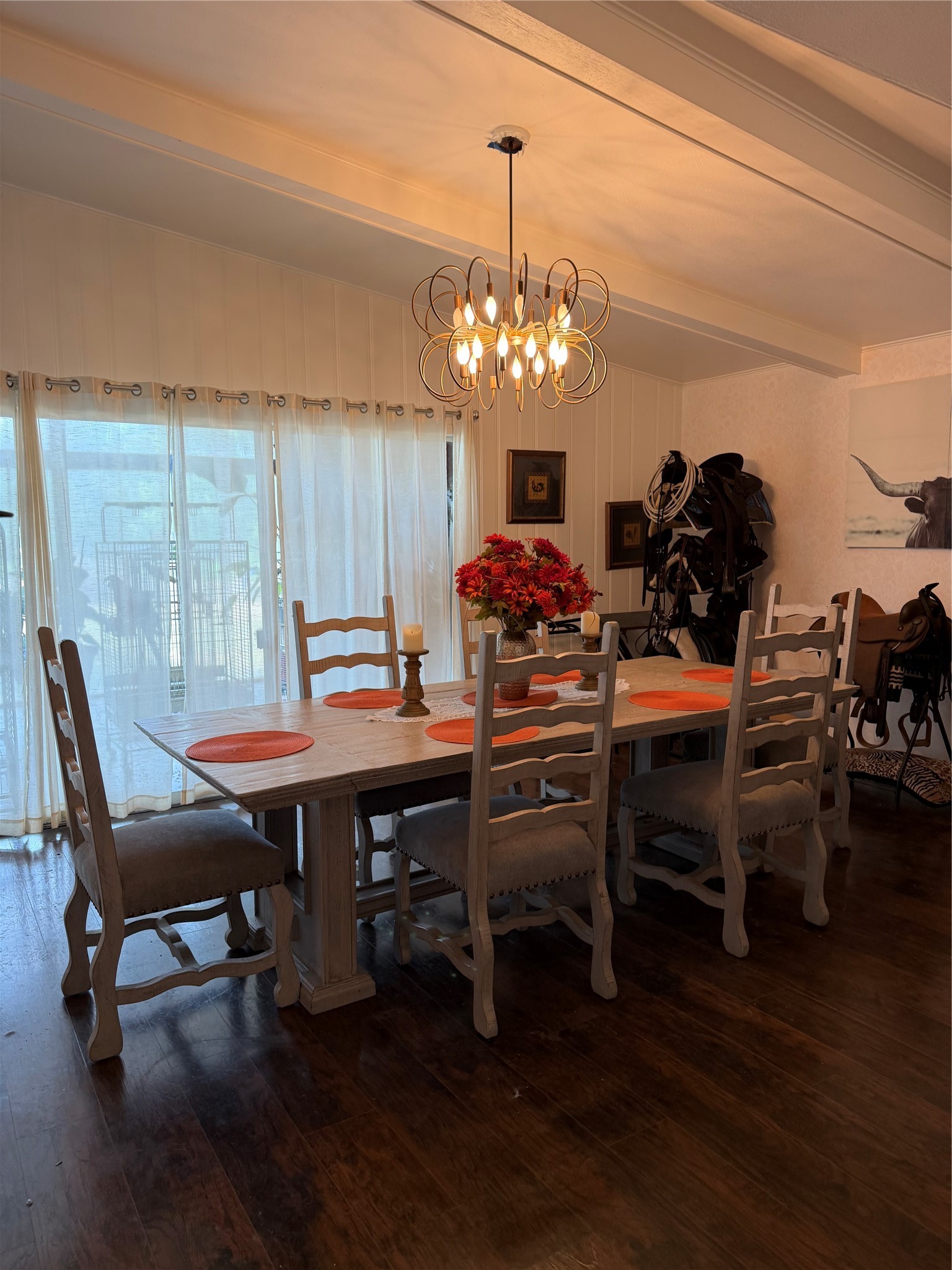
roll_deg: +0.9
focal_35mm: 24
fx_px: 880
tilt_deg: -5.6
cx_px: 476
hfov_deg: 56.8
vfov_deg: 71.6
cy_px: 635
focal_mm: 6.76
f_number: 1.78
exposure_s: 1/60
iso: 160
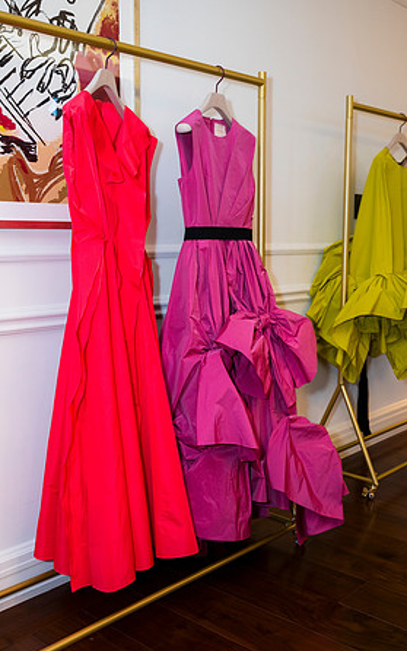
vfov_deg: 52.7
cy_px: 327
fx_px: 656
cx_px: 214
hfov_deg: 34.4
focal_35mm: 37
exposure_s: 1/80
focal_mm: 36
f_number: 4
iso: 800
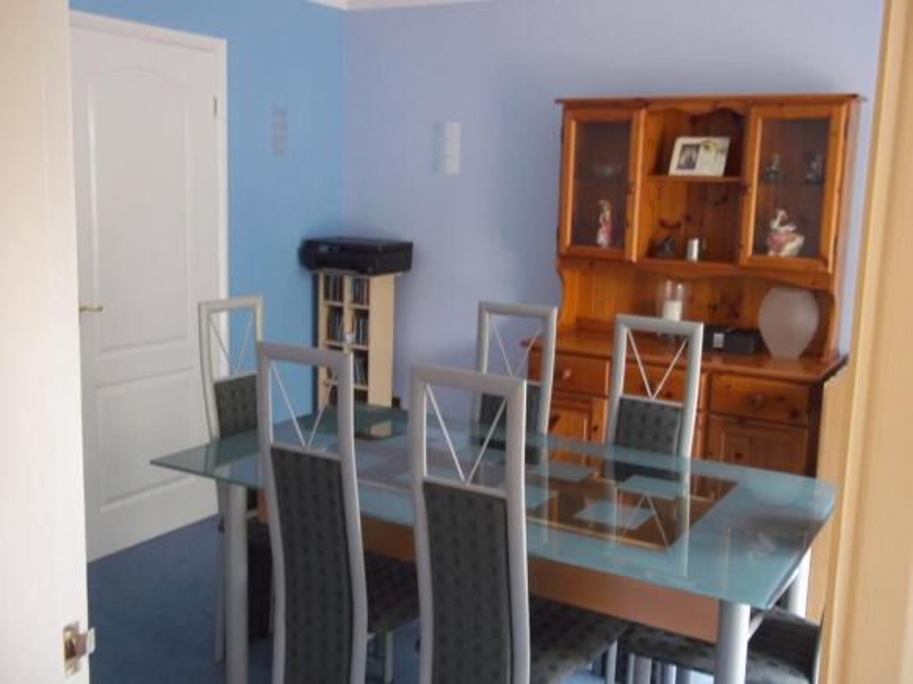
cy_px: 342
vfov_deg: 39.6
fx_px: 949
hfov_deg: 51.4
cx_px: 456
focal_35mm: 36
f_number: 3.1
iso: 160
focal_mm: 6.5
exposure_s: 1/20
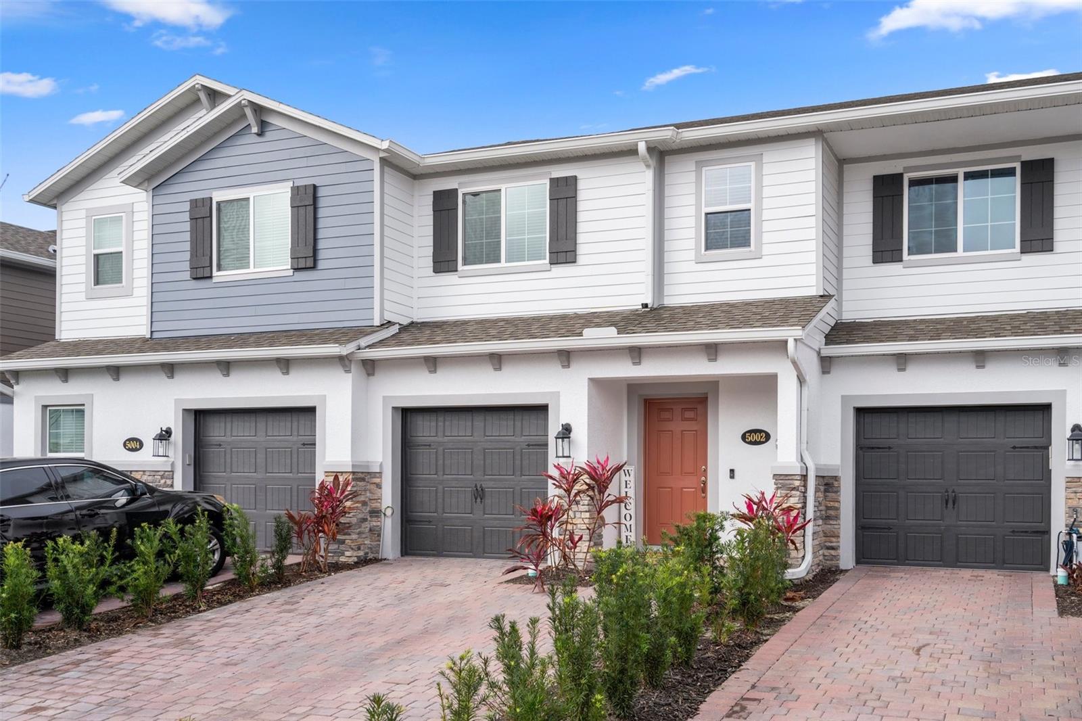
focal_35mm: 30
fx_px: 901
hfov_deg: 61.9
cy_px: 360
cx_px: 541
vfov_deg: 43.6
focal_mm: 30
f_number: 8
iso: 320
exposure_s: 1/100
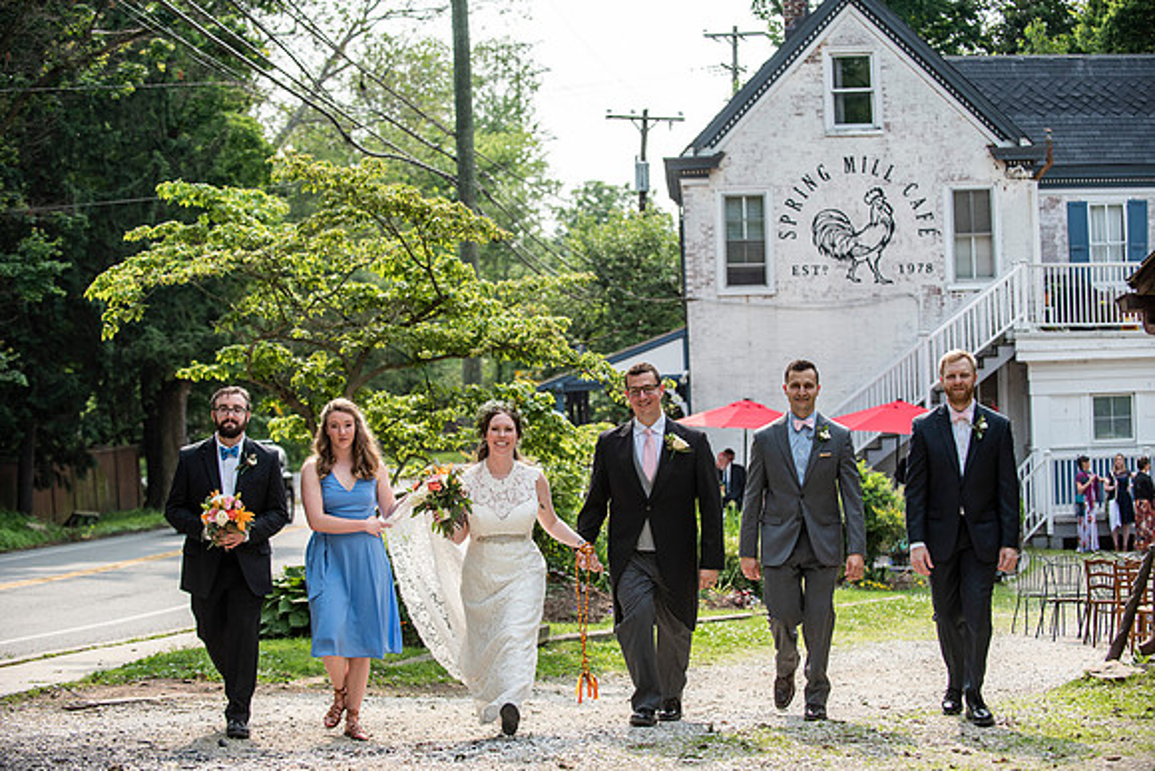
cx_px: 578
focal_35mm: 70
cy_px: 386
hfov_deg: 28.8
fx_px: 2246
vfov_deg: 19.5
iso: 400
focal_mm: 70
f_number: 3.5
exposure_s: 1/1600
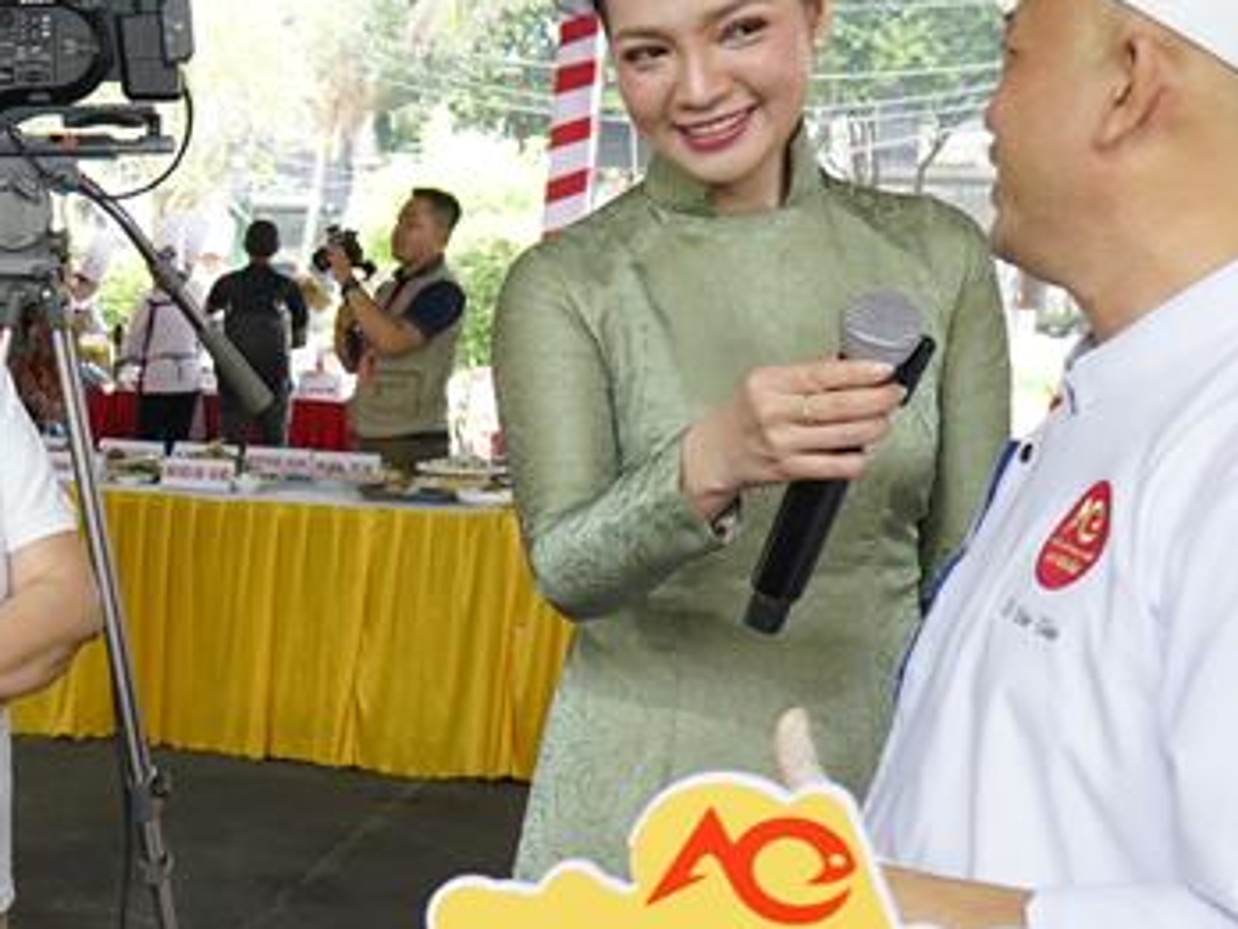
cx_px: -349
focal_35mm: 68
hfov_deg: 25.0
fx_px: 2432
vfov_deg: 21.3
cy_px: 785
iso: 640
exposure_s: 1/100
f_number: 3.5
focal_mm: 16
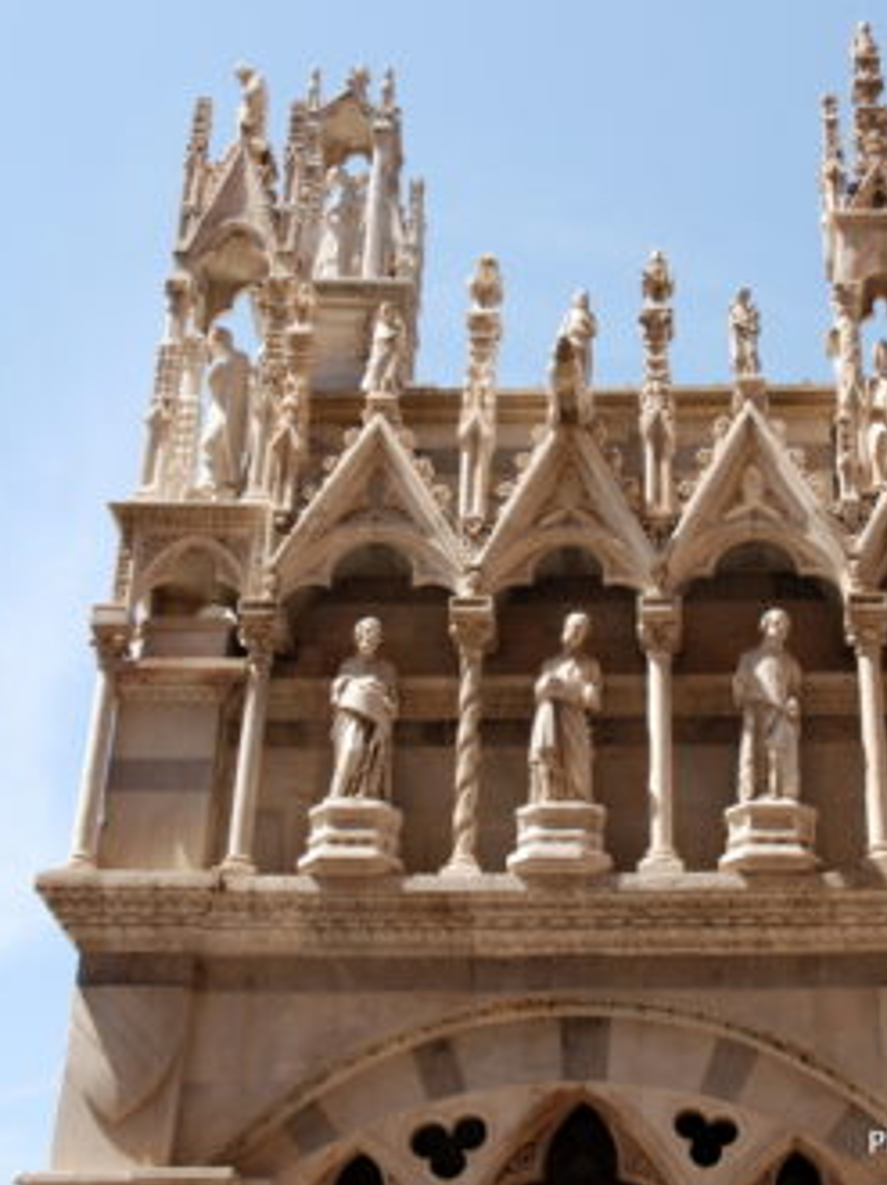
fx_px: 1872
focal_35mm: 55
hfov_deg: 26.4
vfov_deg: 35.1
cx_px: 621
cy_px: 594
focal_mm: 25
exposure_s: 1/200
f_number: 7.1
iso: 100
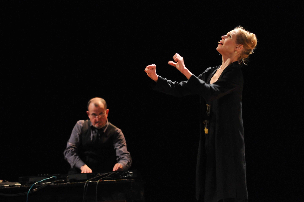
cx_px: 152
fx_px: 1392
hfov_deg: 12.5
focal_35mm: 165
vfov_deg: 8.3
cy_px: 101
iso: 2000
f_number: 2.8
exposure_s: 1/100
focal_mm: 110
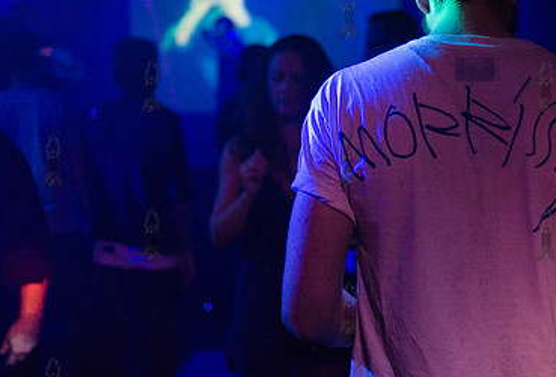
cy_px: 172
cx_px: 374
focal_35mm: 58
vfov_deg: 23.6
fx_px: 900
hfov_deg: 34.0
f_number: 2.2
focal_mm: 35
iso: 5000
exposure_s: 1/125
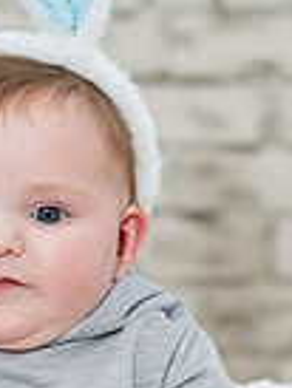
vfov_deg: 8.4
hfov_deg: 6.3
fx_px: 2639
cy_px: 215
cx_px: 49
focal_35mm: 235
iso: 160
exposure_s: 1/250
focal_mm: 50
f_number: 2.5
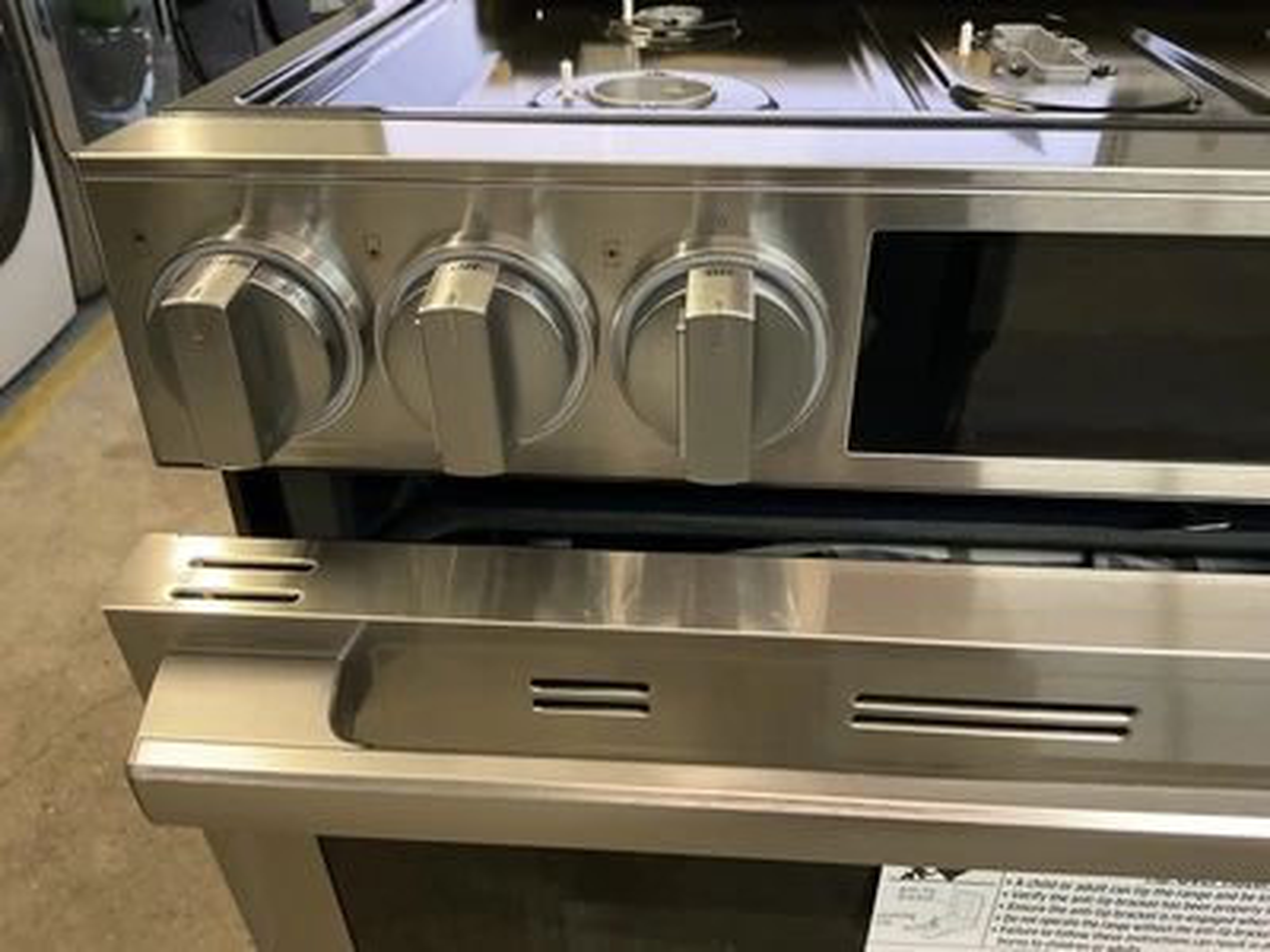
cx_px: 635
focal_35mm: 29
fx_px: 1064
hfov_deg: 61.7
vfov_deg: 48.2
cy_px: 476
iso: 320
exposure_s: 1/30
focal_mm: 3
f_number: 1.8
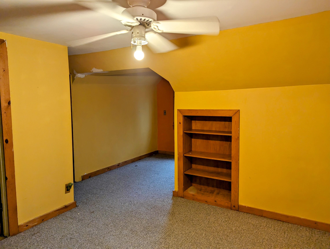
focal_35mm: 24
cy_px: 124
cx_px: 165
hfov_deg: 71.5
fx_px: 229
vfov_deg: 56.9
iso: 119
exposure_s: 1/40
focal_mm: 6.81
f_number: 1.85
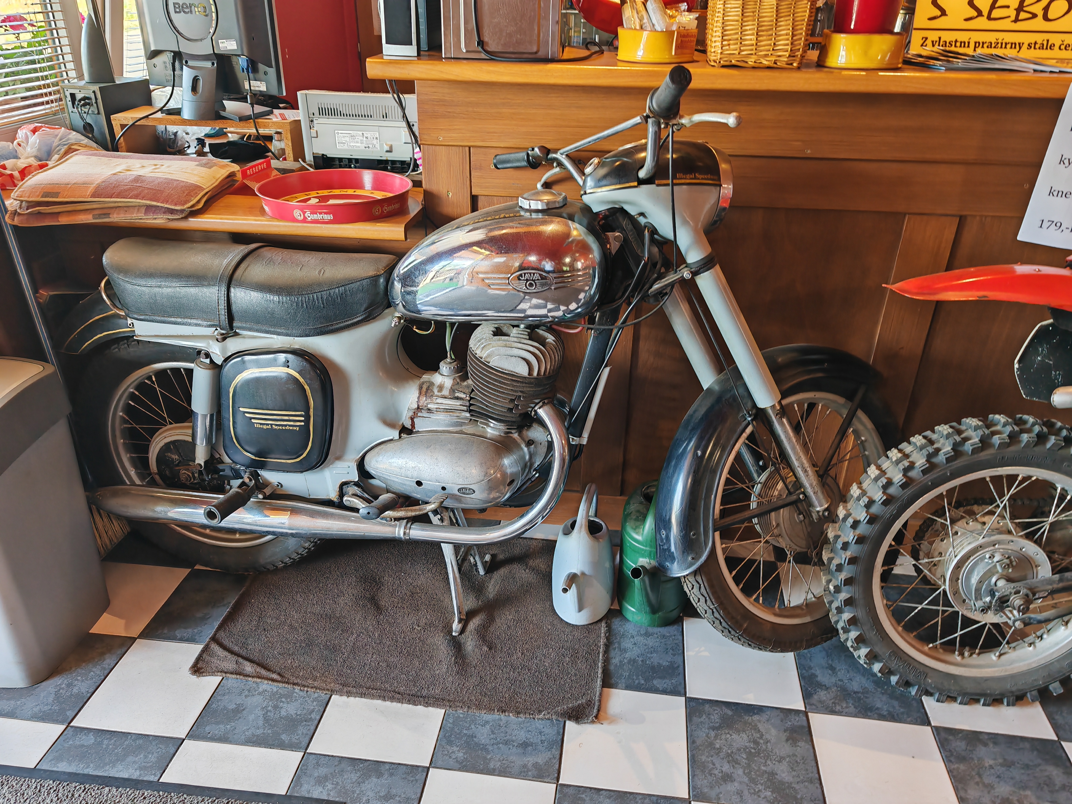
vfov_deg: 51.4
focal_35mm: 27
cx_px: 536
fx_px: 836
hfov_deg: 65.3
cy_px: 402
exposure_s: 1/50
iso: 100
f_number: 1.6
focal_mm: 7.62
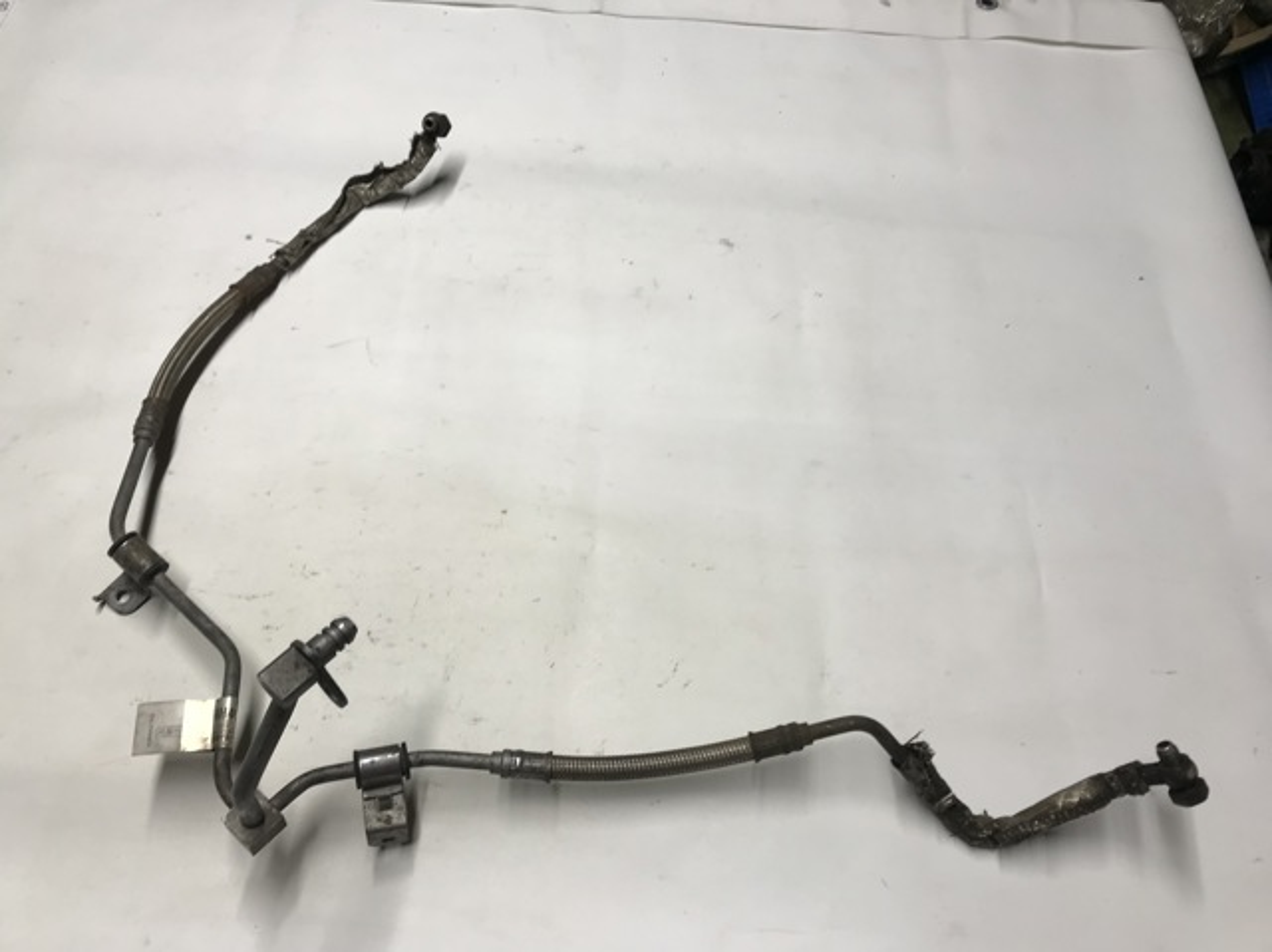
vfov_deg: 49.7
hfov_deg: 63.5
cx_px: 636
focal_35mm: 28
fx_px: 1028
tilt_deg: -57.9
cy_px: 476
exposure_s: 1/50
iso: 25
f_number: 1.8
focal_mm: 3.99
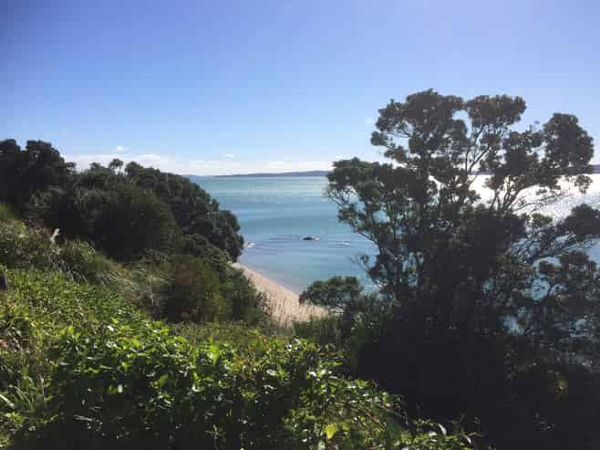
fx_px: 502
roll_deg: -0.2
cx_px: 300
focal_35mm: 29
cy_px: 225
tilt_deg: -5.3
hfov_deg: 61.7
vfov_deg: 48.2
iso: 32
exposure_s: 1/3165
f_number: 2.2
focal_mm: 4.15
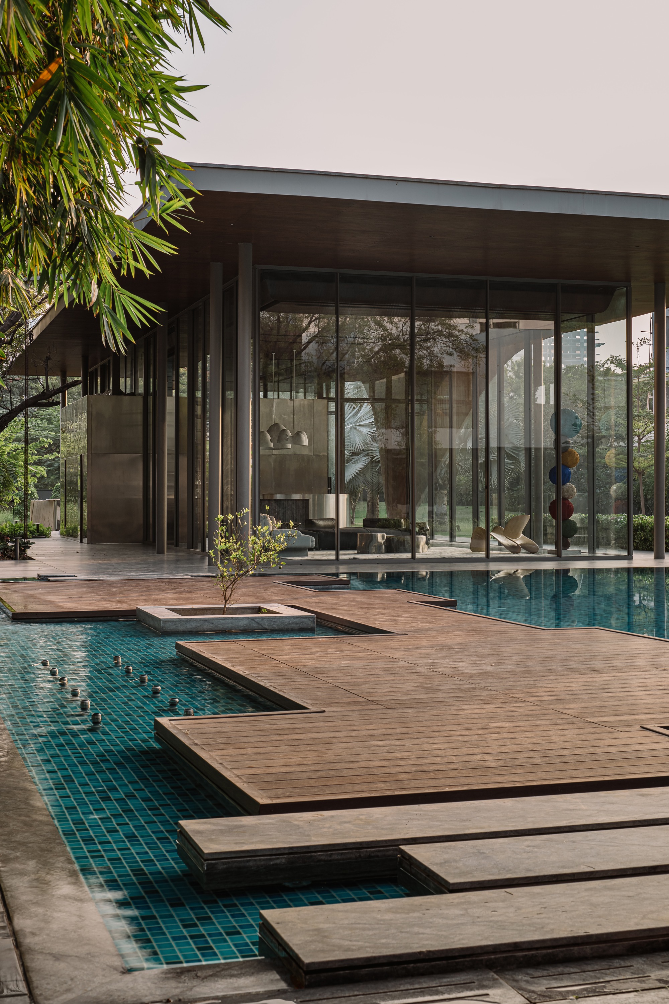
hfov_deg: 27.0
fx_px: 1394
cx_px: 334
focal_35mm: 50
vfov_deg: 39.6
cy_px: 502
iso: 64
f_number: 10
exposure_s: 1/6
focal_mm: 50
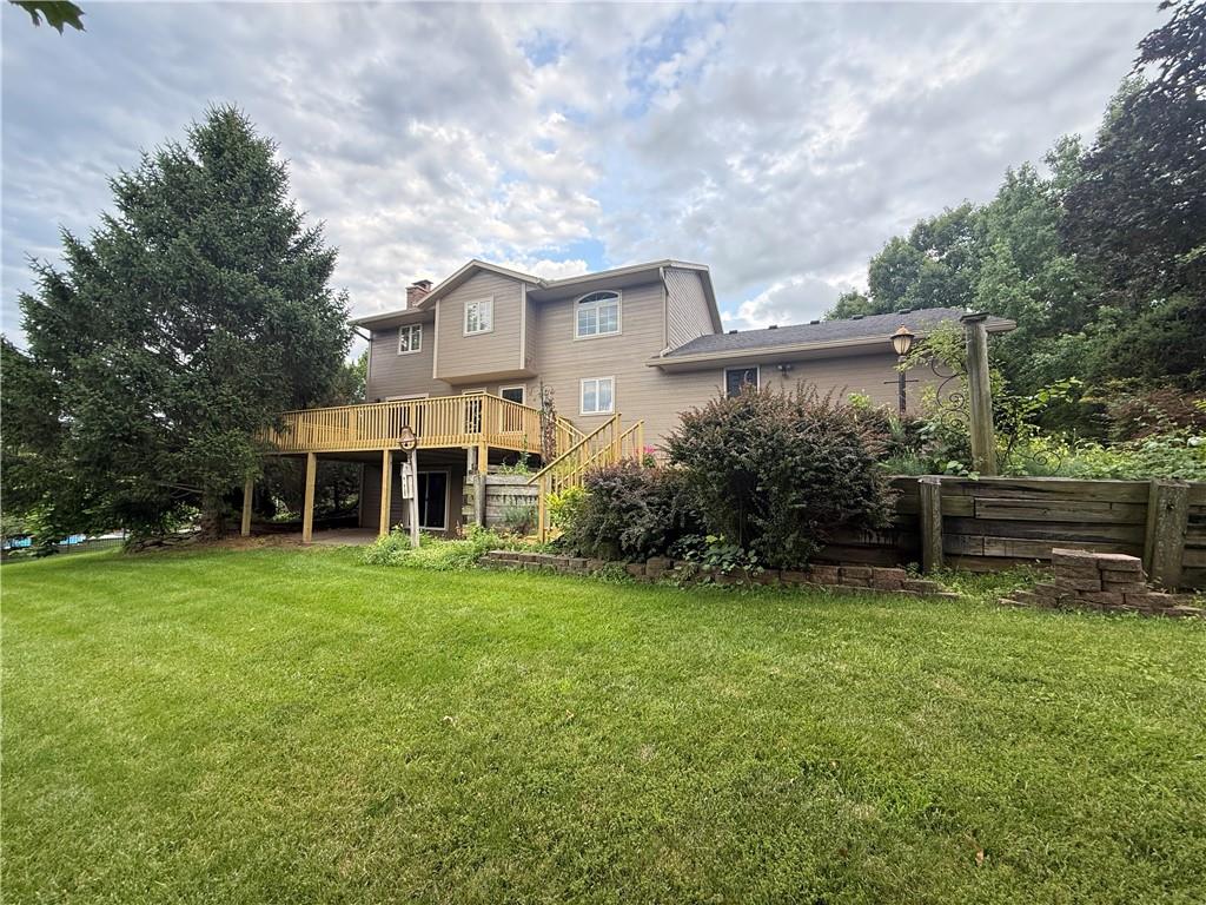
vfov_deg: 85.7
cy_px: 452
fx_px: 488
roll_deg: -1.5
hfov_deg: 102.1
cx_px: 603
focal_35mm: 14
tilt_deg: +5.0
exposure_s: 1/99
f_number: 2.2
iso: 64
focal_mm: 2.22
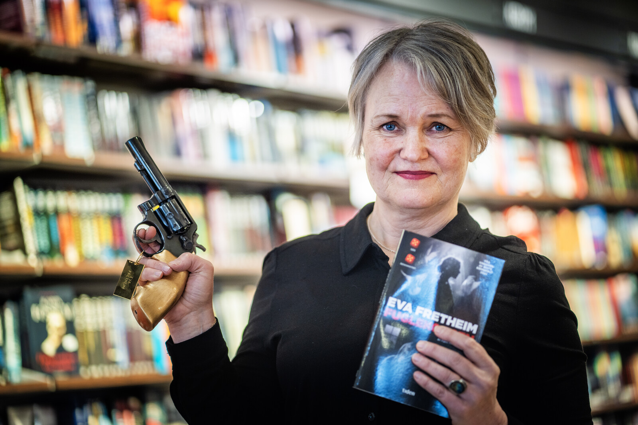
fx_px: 1506
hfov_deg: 23.9
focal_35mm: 85
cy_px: 212
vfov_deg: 16.1
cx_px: 319
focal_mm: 85
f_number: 1.8
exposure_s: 1/250
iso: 500
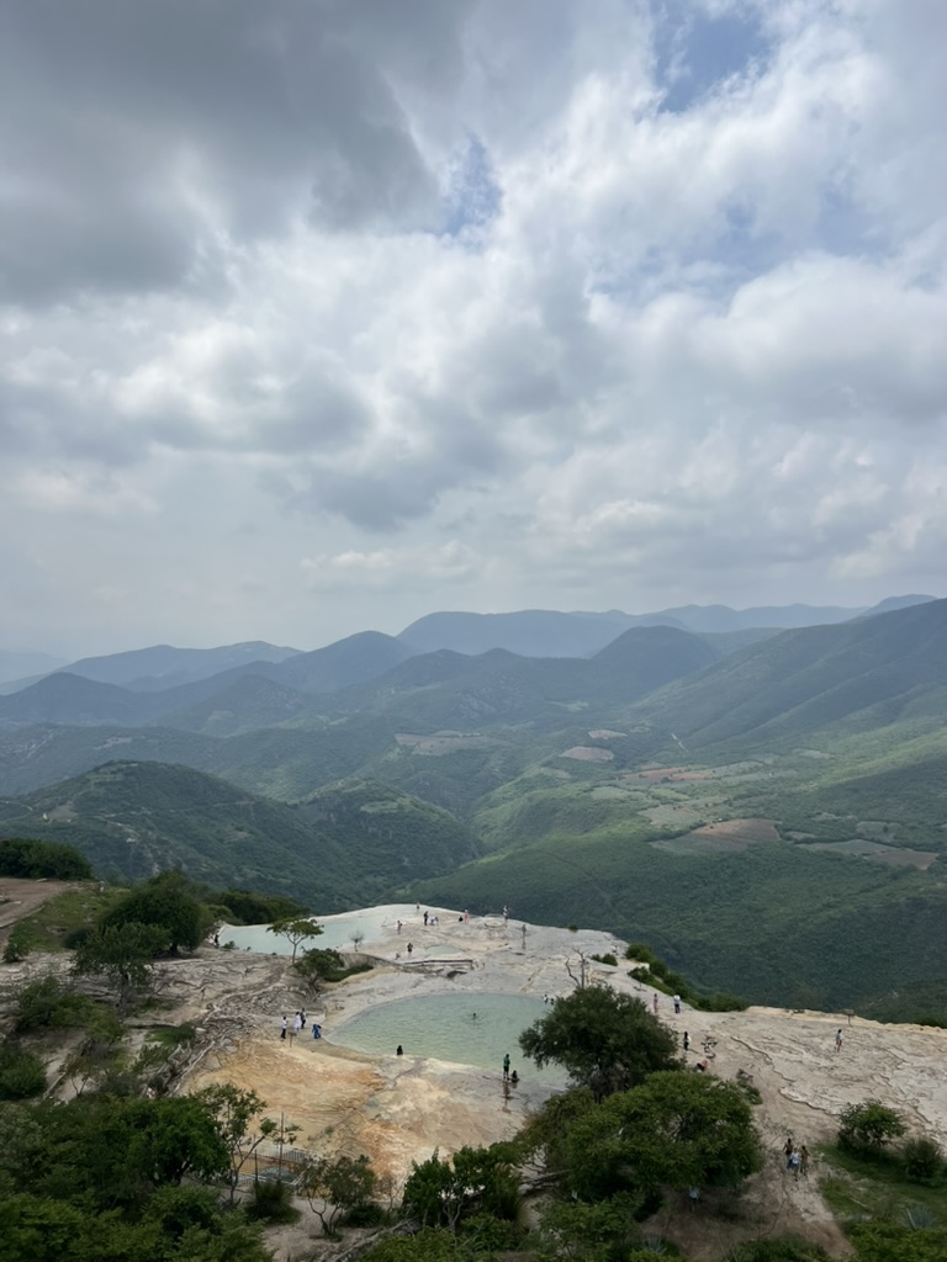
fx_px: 948
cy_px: 631
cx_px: 474
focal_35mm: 26
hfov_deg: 53.1
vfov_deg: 67.3
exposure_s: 1/8696
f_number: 1.5
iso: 50
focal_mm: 5.7
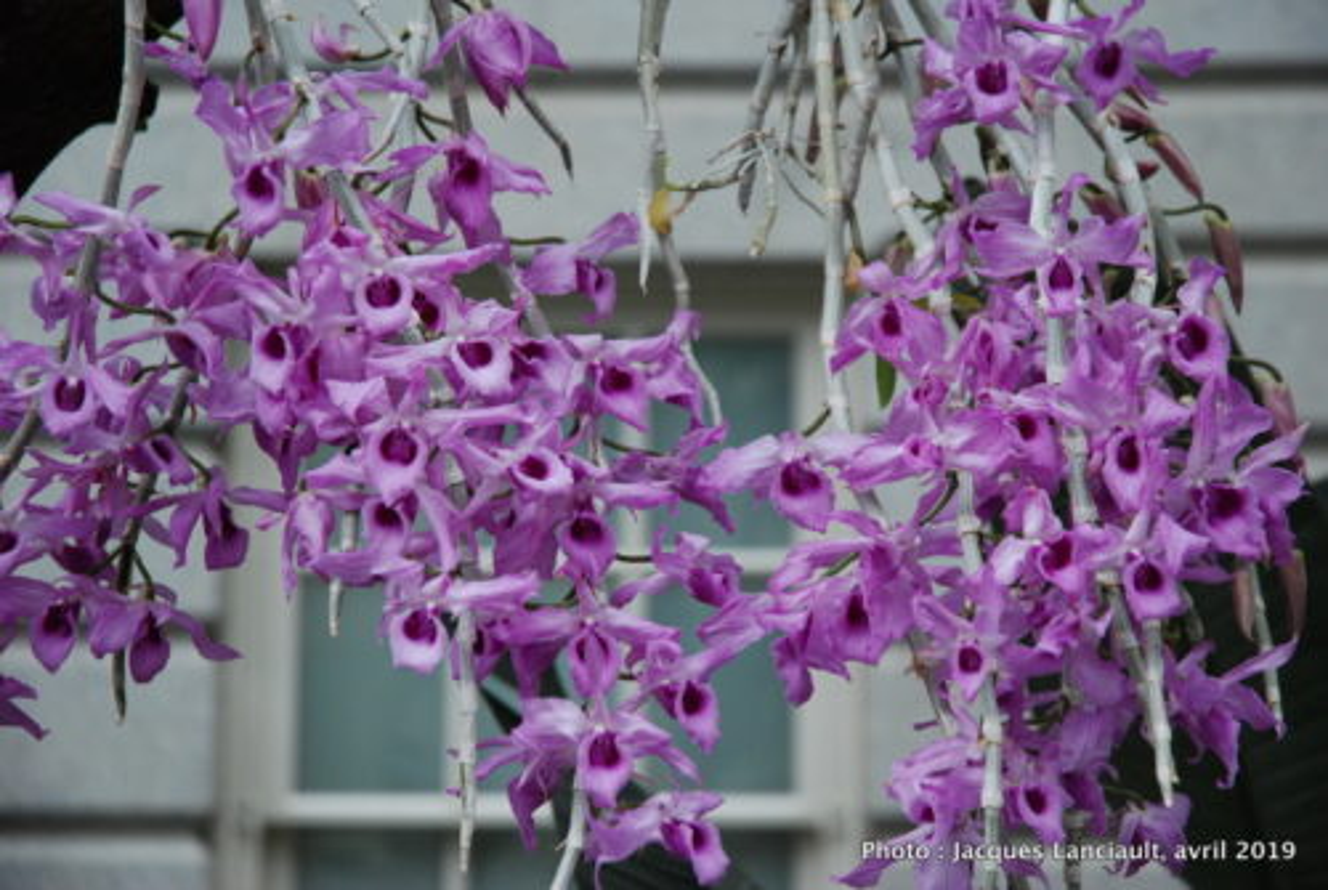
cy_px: 445
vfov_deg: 13.1
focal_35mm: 105
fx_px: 3879
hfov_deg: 19.4
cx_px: 664
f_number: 4.5
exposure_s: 1/60
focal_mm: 70
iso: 800
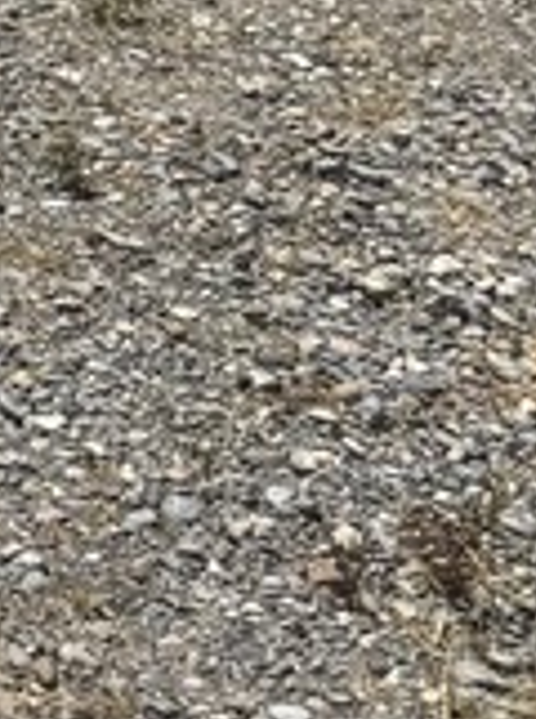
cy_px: -965
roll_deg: +0.3
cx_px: -1023
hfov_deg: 8.3
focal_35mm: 153
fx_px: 3171
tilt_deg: -4.2
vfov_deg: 11.0
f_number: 1.78
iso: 80
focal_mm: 6.76
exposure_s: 1/6173
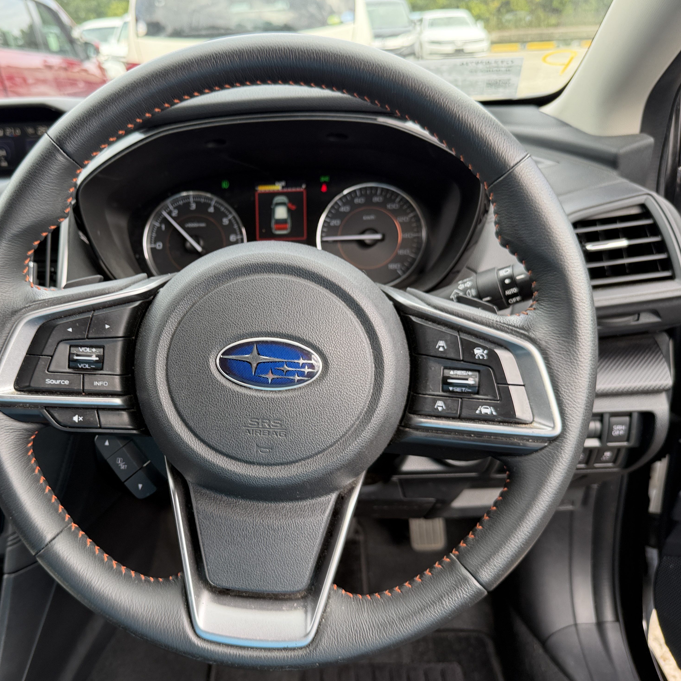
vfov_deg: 55.6
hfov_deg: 54.8
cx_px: 245
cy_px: 344
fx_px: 645
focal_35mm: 29
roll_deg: +3.3
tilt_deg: -22.8
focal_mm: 6.76
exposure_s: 1/171
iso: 80
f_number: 1.78
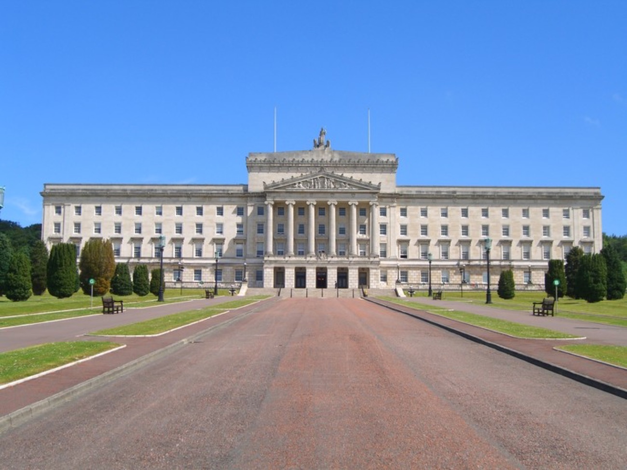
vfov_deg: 25.7
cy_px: 235
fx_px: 1032
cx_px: 314
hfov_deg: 33.8
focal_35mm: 57
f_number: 3.6
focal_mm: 11.8
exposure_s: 1/800
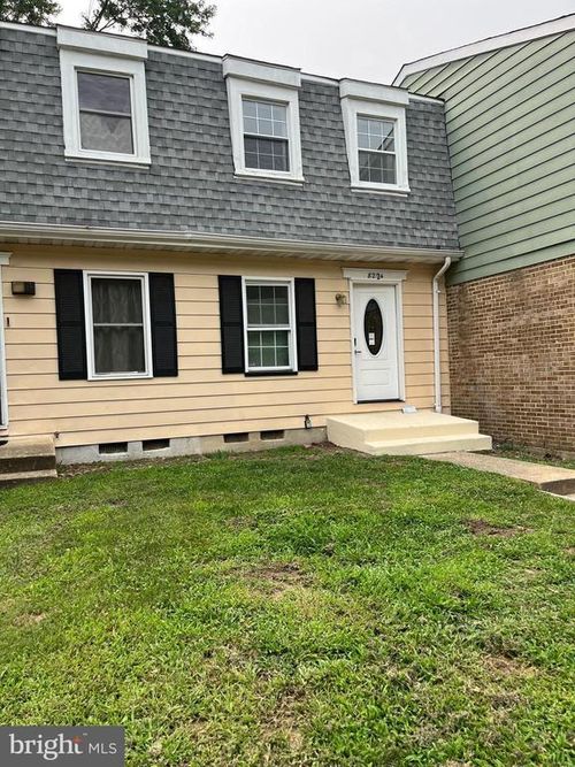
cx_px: 288
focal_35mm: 26
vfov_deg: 67.3
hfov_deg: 53.0
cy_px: 384
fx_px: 576
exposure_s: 1/1389
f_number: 1.6
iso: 50
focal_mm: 5.1
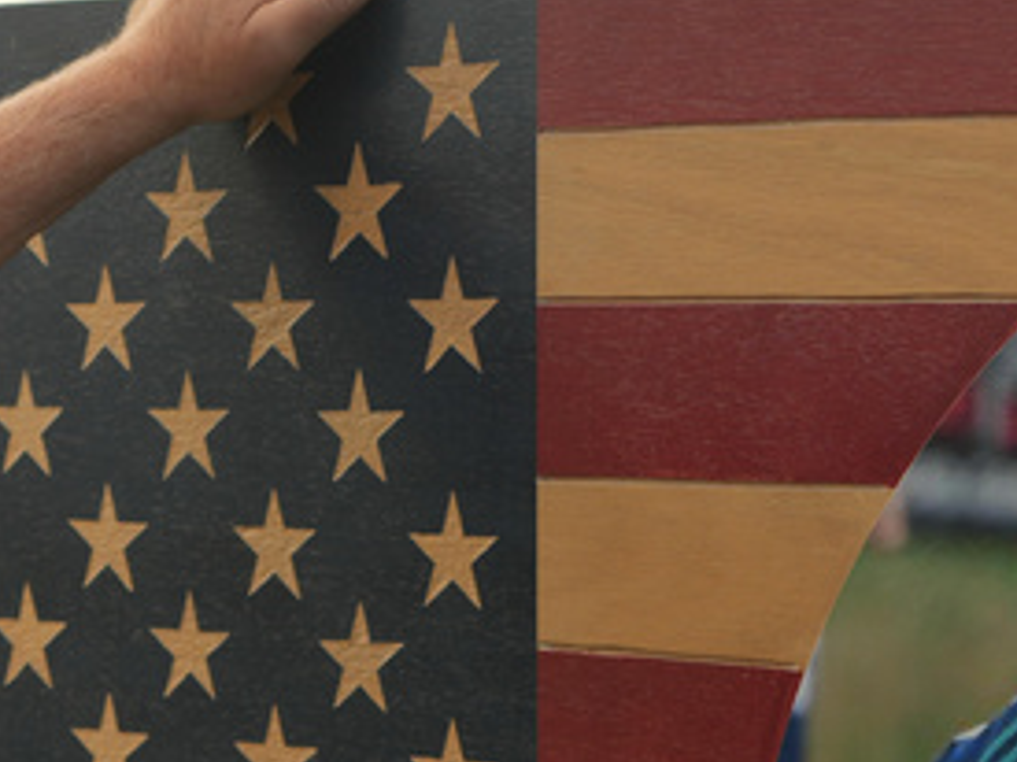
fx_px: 5257
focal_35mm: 179
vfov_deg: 8.2
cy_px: 914
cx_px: 381
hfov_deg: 11.0
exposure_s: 1/1000
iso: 100
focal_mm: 50
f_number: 2.8
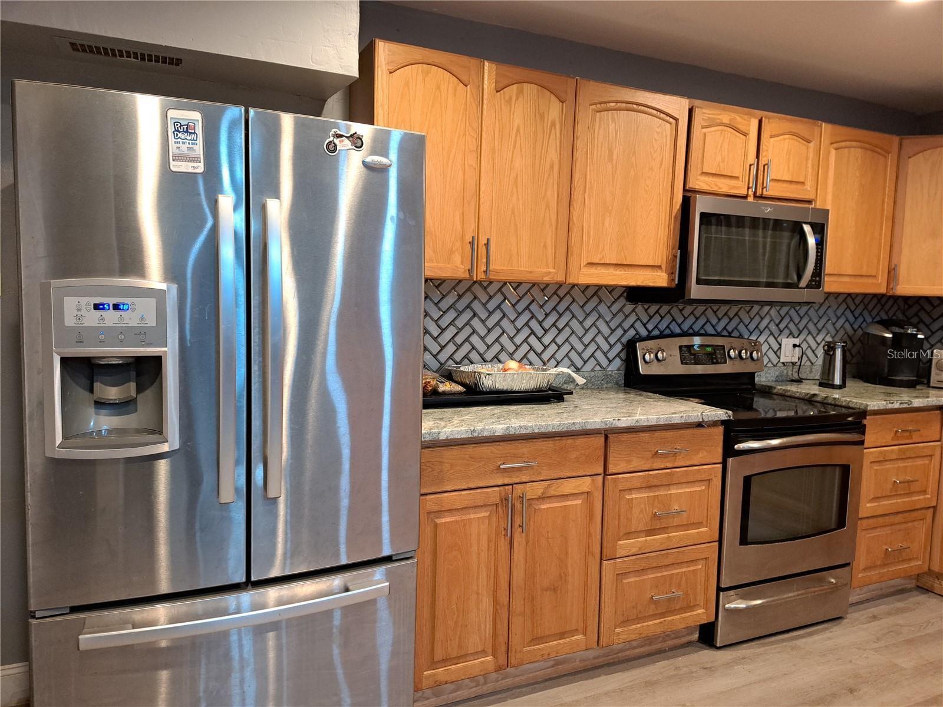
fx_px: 654
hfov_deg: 71.6
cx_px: 472
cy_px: 354
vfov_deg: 56.8
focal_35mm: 24
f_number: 1.8
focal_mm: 5.23
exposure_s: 1/40
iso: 400
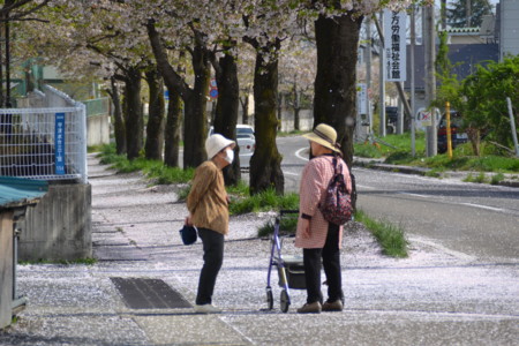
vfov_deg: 4.6
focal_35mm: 300
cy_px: 173
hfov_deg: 6.9
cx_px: 260
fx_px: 4325
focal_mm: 200
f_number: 6.3
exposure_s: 1/1250
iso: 400
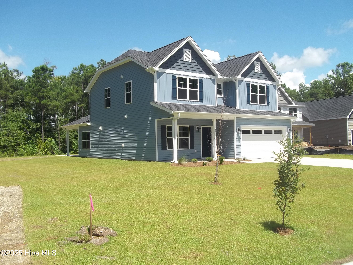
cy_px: 132
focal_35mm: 32
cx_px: 176
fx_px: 326
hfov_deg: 56.8
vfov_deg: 44.2
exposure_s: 1/125
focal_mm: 5.7
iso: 64
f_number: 8.8
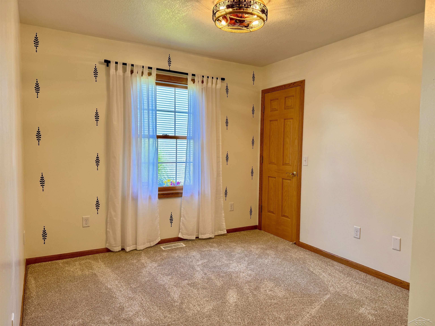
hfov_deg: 71.6
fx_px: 302
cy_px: 163
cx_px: 218
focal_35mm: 24
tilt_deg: -3.4
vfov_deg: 56.8
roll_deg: -0.6
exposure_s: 1/120
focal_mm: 6.76
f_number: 1.78
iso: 100
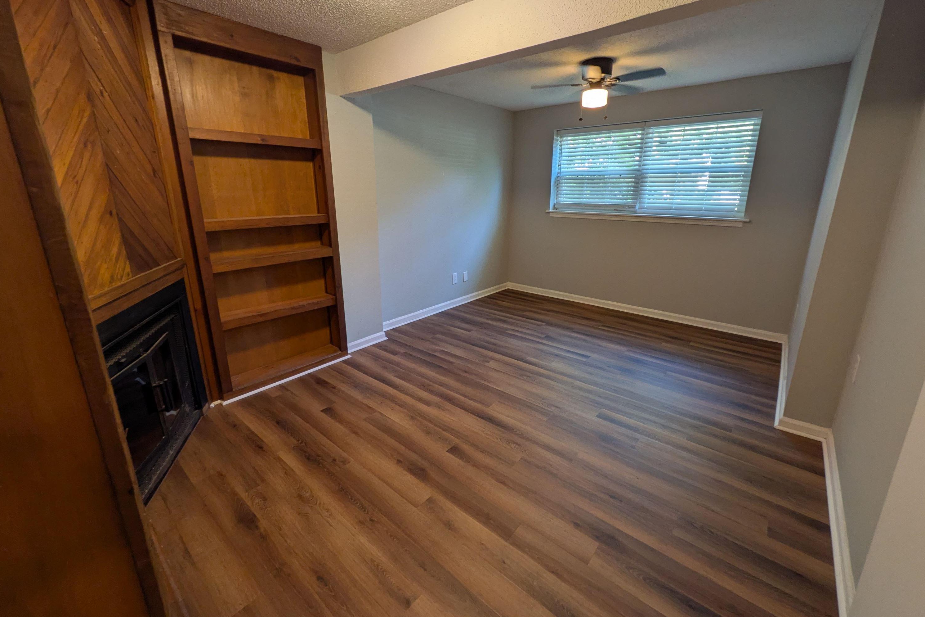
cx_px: 469
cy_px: 288
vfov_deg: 77.2
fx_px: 385
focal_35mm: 15
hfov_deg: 100.4
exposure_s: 1/30
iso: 71
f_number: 2.2
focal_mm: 1.85
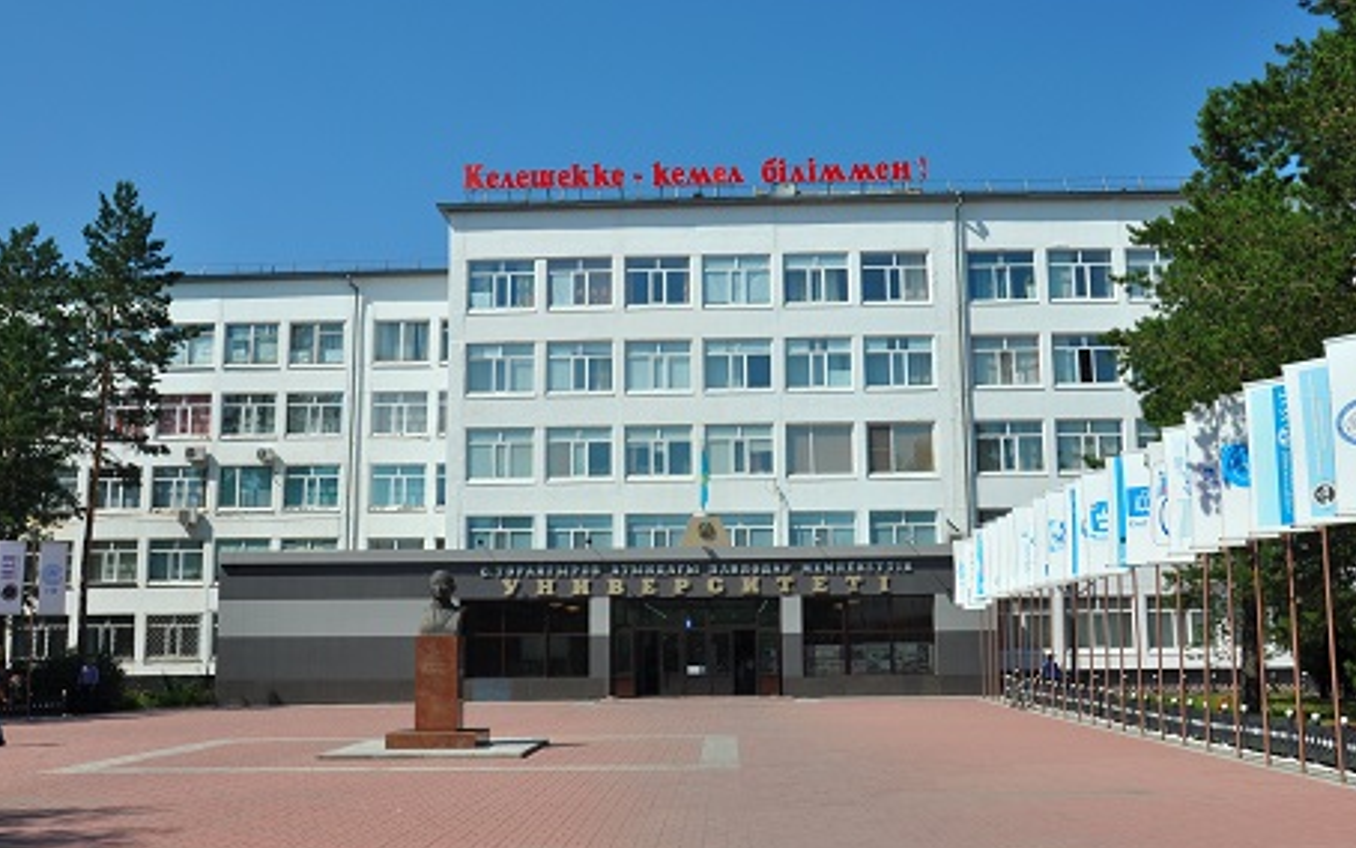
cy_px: 434
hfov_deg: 56.7
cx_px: 678
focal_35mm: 34
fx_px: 1257
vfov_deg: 37.3
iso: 200
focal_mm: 22
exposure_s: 1/500
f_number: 11
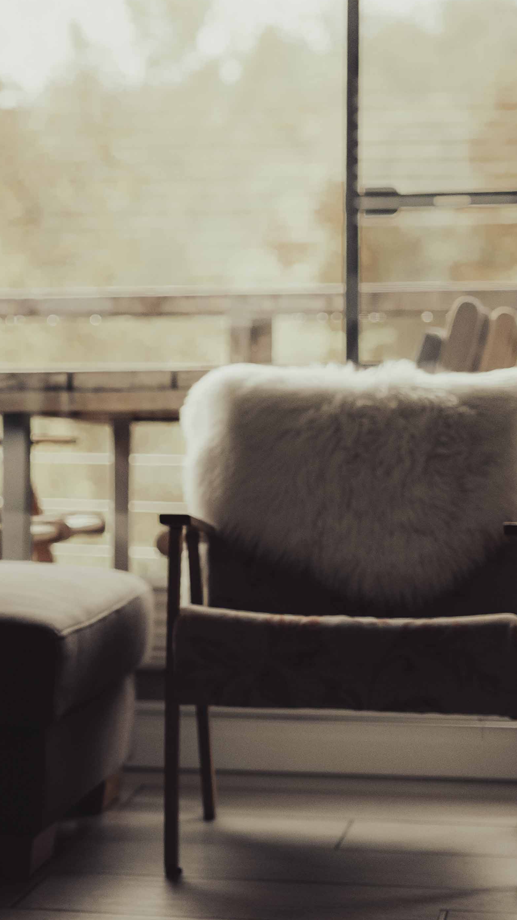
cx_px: -191
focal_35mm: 113
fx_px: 2754
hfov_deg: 10.4
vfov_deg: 18.9
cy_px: 446
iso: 400
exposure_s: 1/640
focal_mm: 50
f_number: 2.2
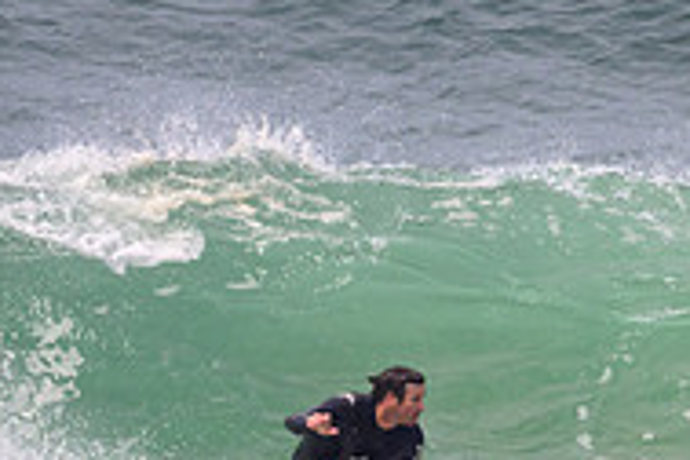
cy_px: 471
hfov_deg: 0.9
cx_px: 433
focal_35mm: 2258
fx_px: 43275
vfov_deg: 0.6
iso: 900
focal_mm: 660
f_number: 11
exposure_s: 1/2000
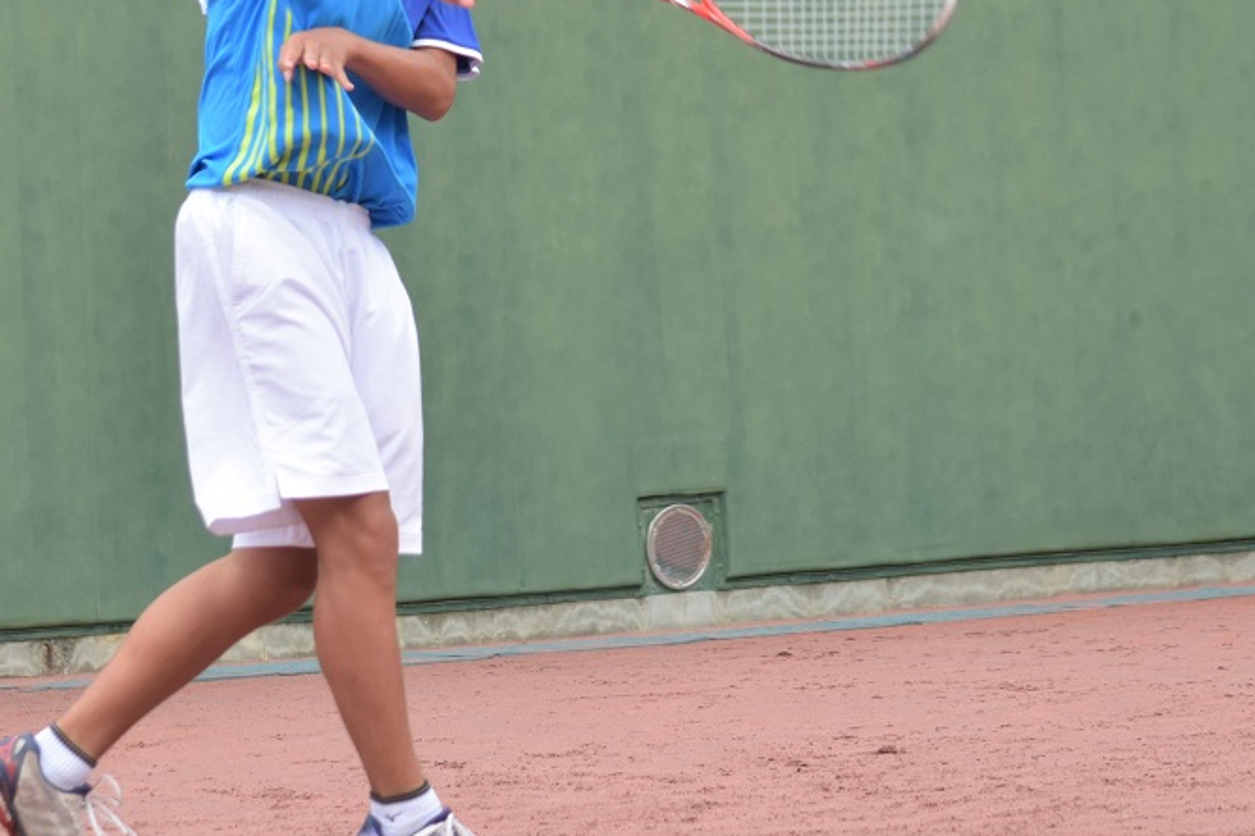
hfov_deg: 9.9
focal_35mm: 207
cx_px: 596
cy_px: 277
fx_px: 7212
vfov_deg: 6.6
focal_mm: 92
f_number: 4.5
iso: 400
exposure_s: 1/1600
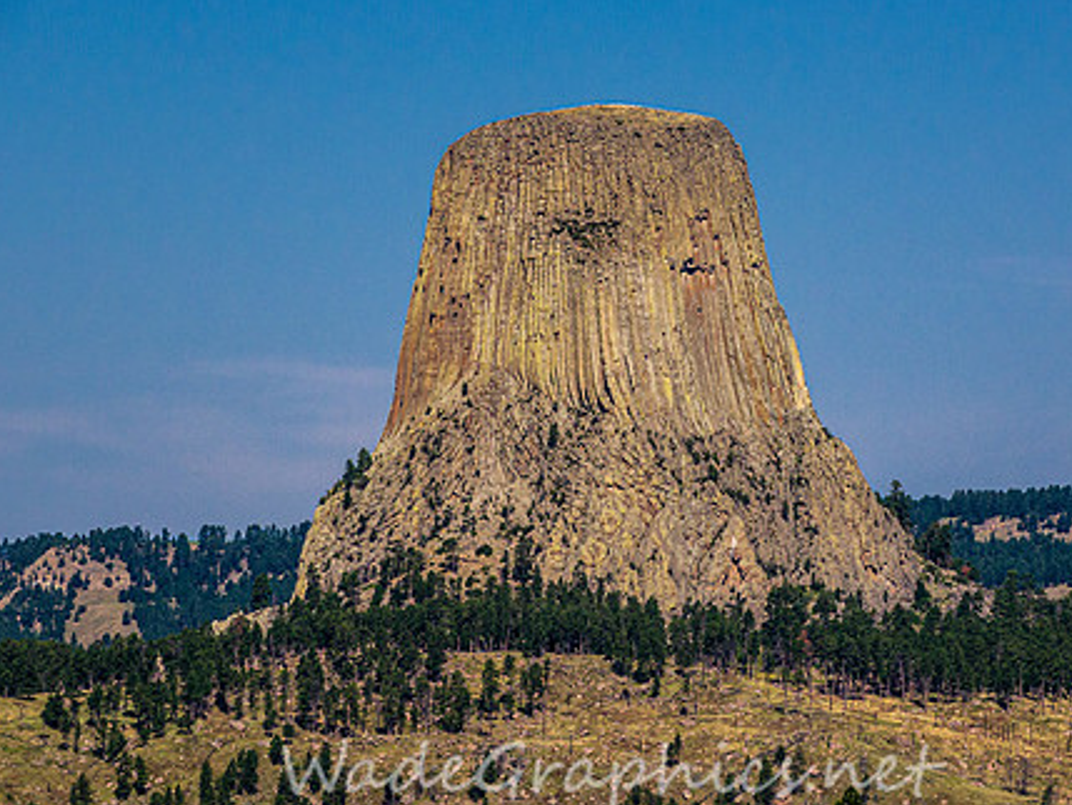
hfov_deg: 6.3
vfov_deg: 4.7
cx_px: 603
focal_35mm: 314
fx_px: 9727
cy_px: 442
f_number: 7.1
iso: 320
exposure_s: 1/640
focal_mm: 87.11
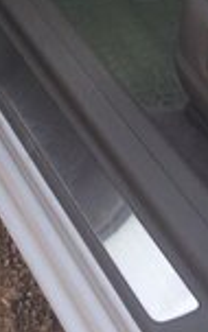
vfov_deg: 18.4
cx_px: 11
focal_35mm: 100
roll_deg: +5.2
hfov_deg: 12.9
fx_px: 907
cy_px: -170
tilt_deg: -25.6
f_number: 2.2
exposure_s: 1/100
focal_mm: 4.15
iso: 40
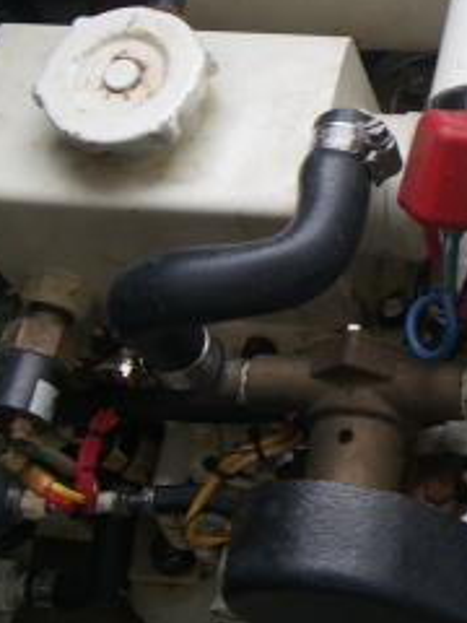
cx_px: 646
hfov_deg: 14.5
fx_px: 1745
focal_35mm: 97
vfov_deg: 19.4
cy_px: -67
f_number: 5.6
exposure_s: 1/50
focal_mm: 18
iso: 100
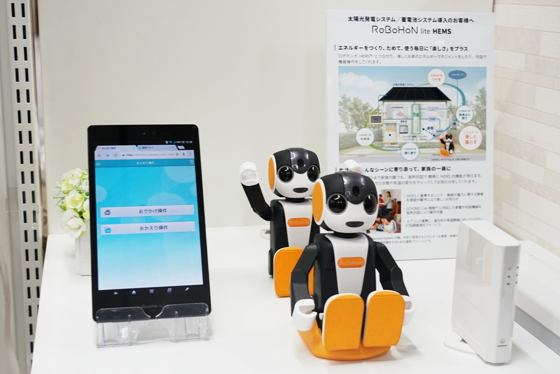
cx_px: 280
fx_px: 747
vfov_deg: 28.1
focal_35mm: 48
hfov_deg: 41.1
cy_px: 187
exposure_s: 1/60
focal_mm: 32
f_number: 4
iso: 400
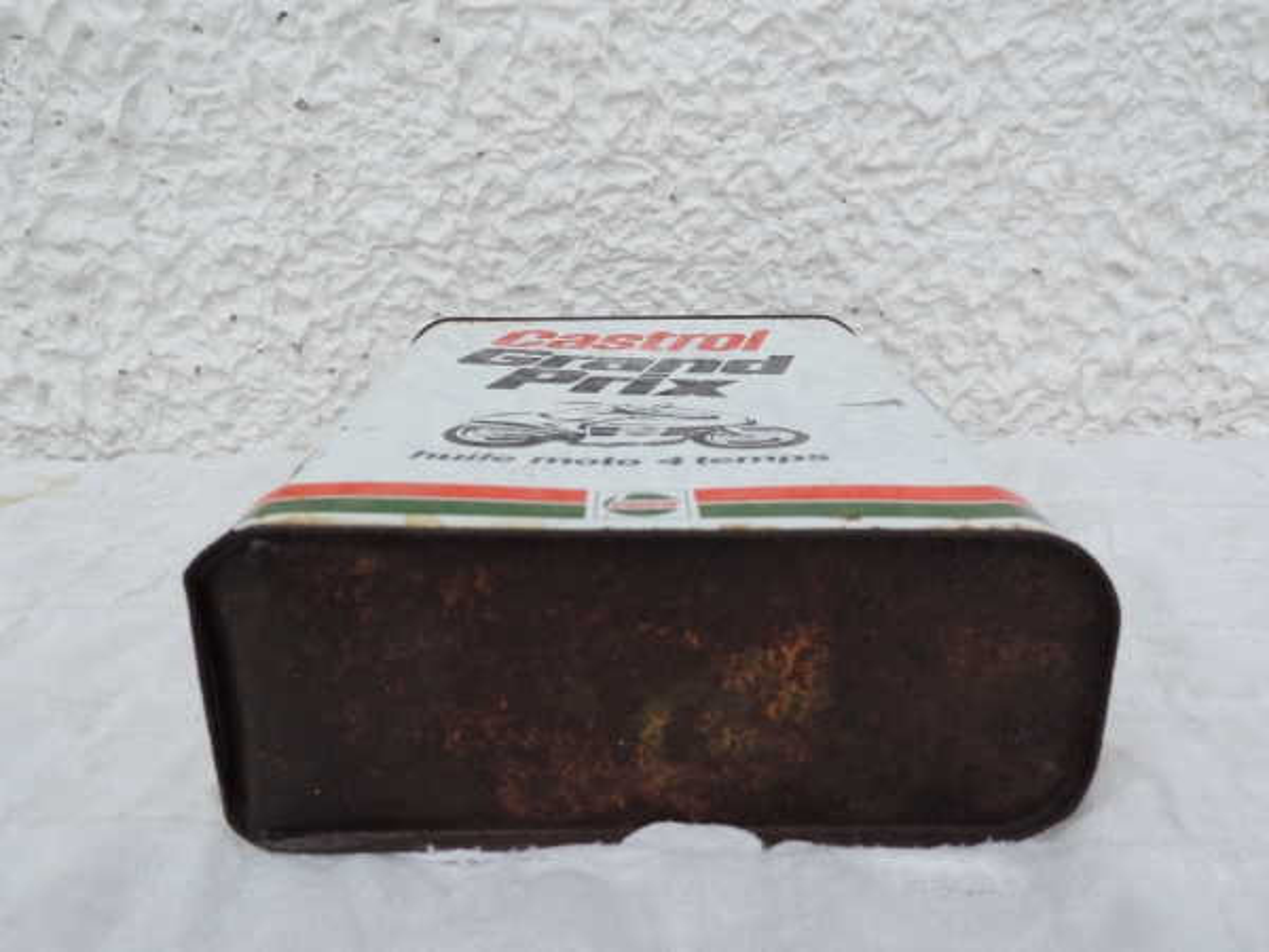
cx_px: 634
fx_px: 1026
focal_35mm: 28
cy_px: 476
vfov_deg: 49.7
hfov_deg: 63.4
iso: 80
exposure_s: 1/320
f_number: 3.1
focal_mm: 4.9
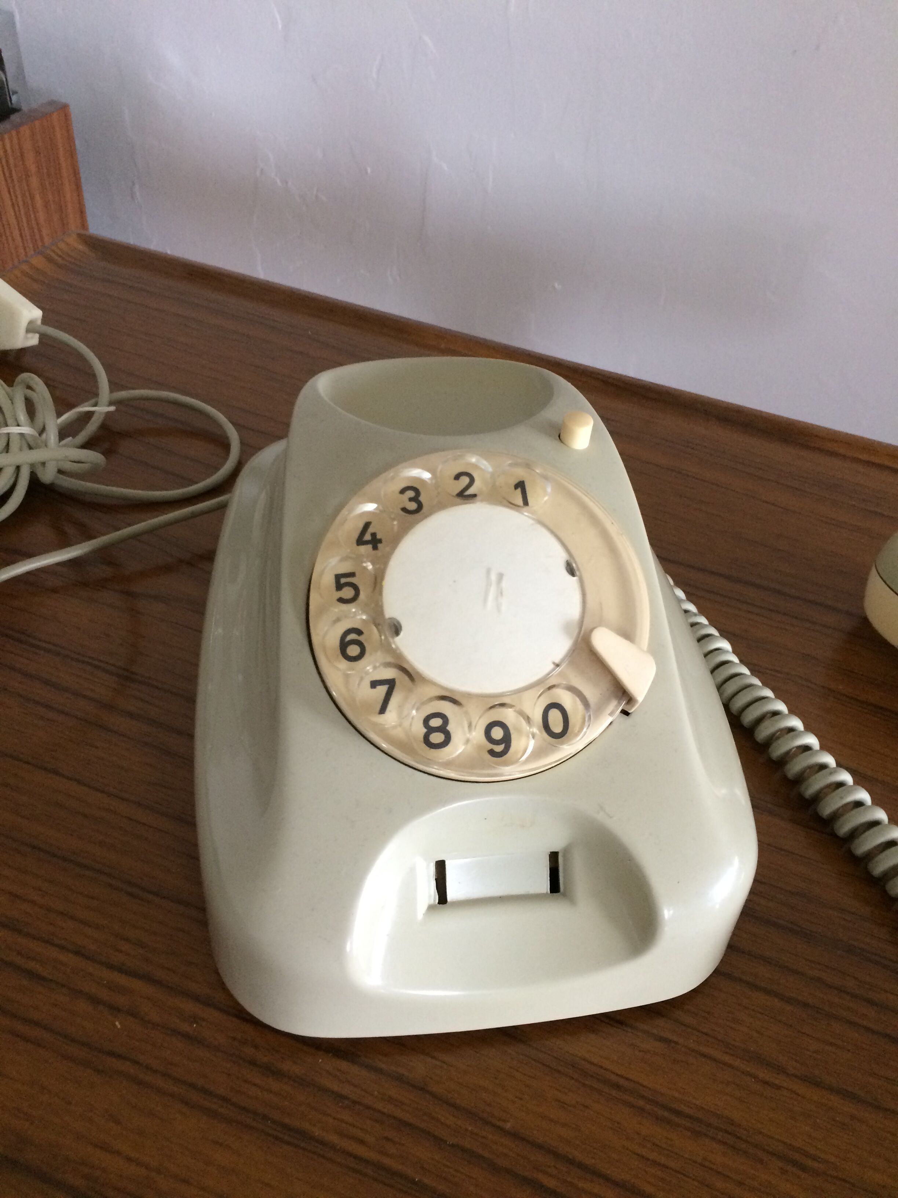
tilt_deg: -44.0
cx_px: 449
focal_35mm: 29
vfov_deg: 61.7
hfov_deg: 48.2
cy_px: 599
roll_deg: -4.7
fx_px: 1003
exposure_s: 1/33
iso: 250
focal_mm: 4.15
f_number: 2.2
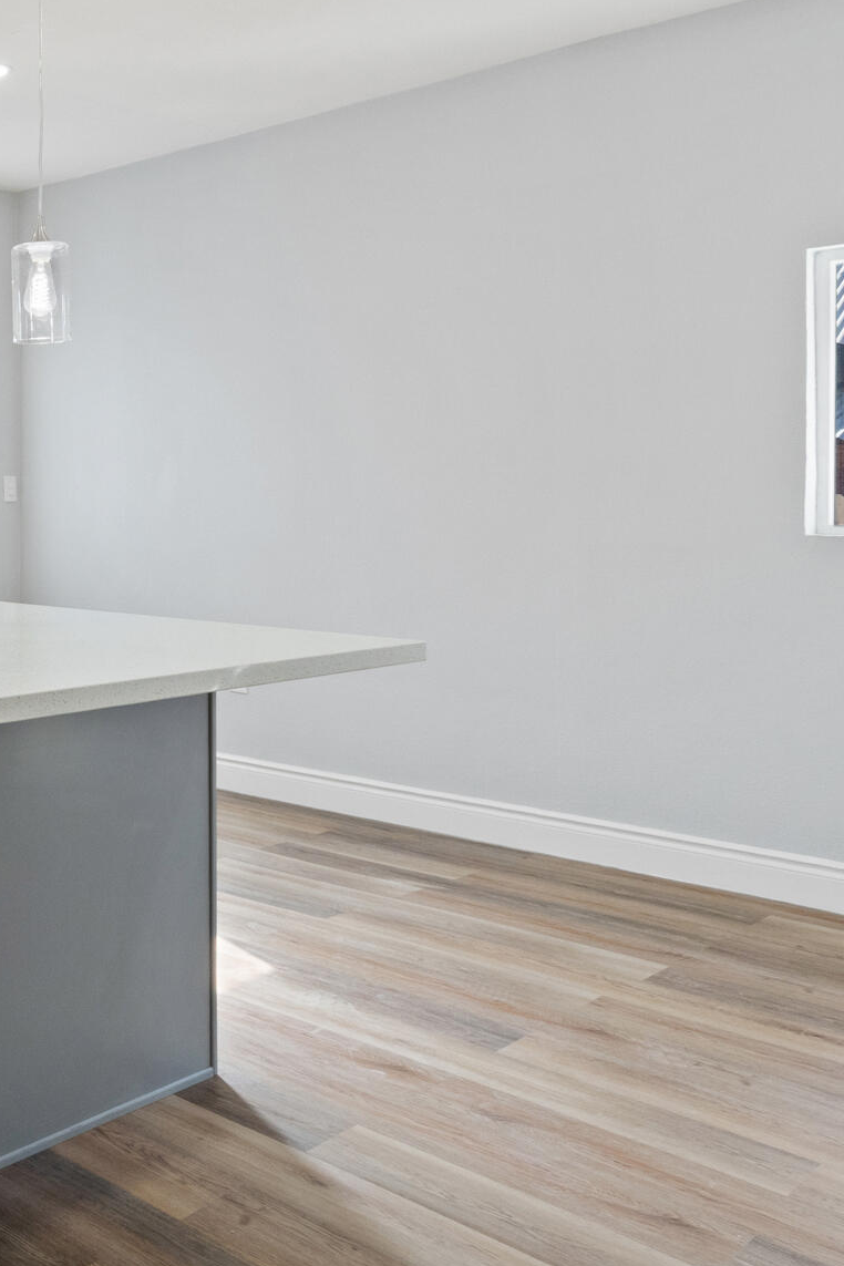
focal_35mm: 35
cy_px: 465
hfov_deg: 29.9
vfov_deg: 53.8
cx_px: -261
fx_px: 1231
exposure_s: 1/13
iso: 1000
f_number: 11
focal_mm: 16
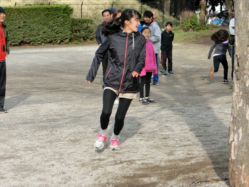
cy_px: 94
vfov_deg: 13.8
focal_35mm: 107
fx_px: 770
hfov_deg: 18.4
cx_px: 124
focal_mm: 19.1
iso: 80
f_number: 5.7
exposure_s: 1/200
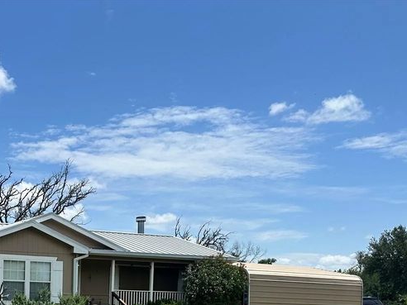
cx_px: 25
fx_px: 588
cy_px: 317
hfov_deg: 35.4
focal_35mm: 50
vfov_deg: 27.2
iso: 80
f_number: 1.78
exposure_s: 1/6211
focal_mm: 6.86
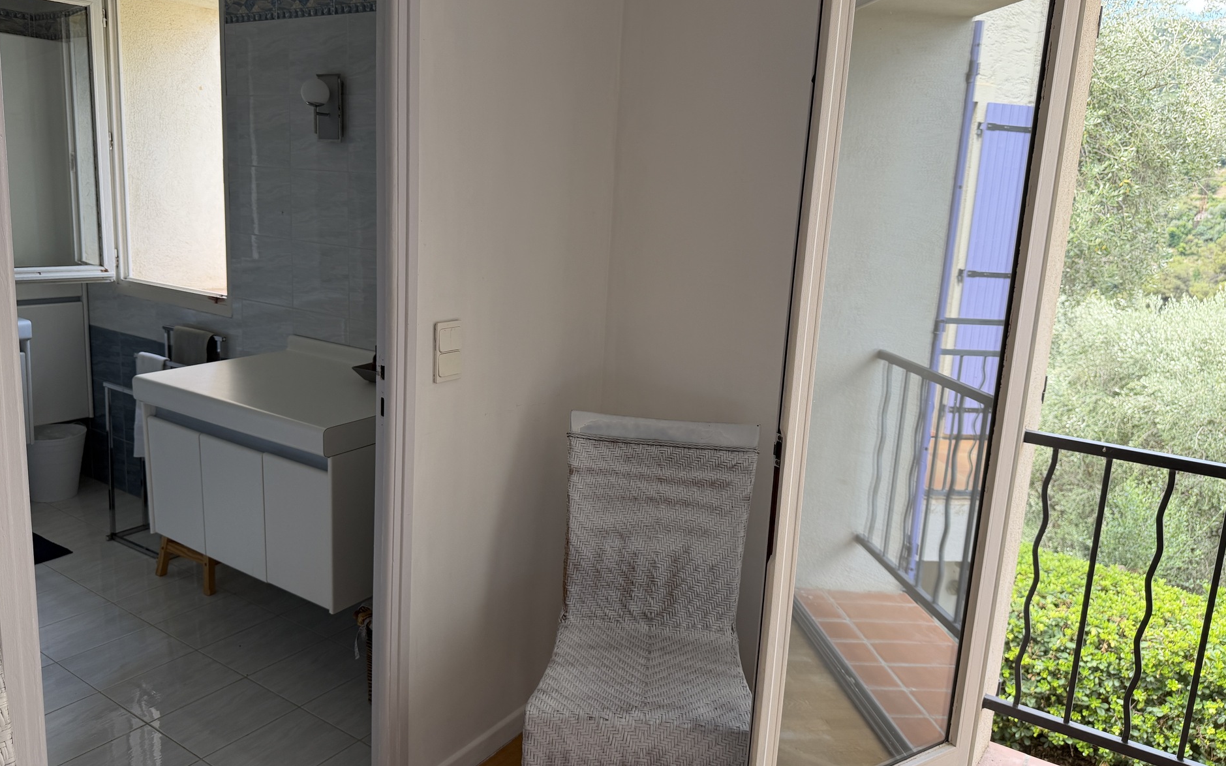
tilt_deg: -11.2
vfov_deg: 47.6
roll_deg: -3.7
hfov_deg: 70.4
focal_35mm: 26
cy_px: 360
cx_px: 603
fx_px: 869
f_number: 1.78
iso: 64
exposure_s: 1/164
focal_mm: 6.76
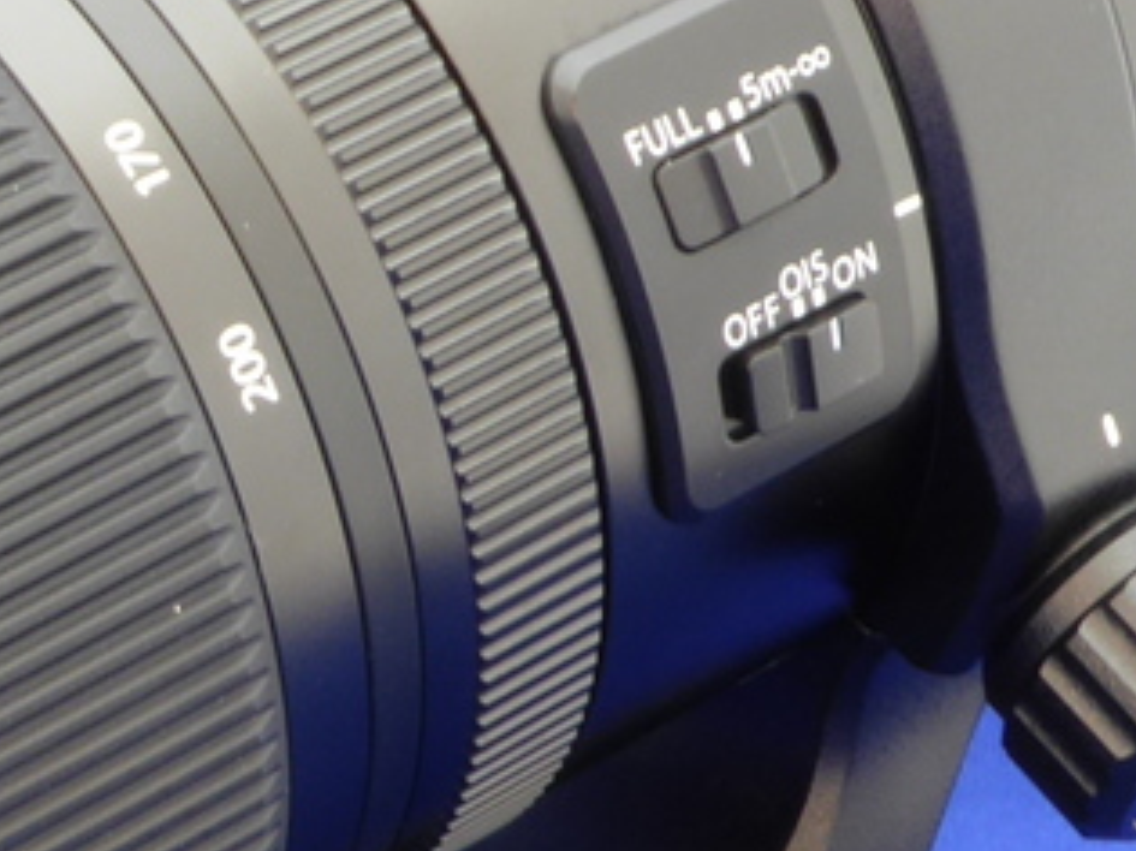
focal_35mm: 141
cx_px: -115
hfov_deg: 13.7
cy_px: 613
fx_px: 4625
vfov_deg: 10.5
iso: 100
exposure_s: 2.5
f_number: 8
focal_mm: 6.7
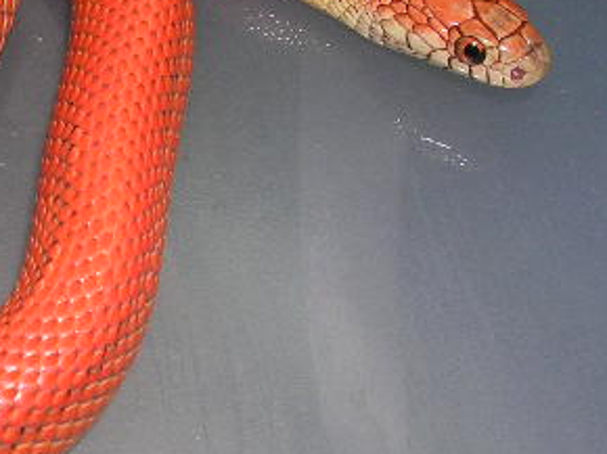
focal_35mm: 84
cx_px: 25
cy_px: 188
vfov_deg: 17.5
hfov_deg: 22.6
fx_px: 1472
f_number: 5.6
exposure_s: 1/60.1
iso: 50
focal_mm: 5.8
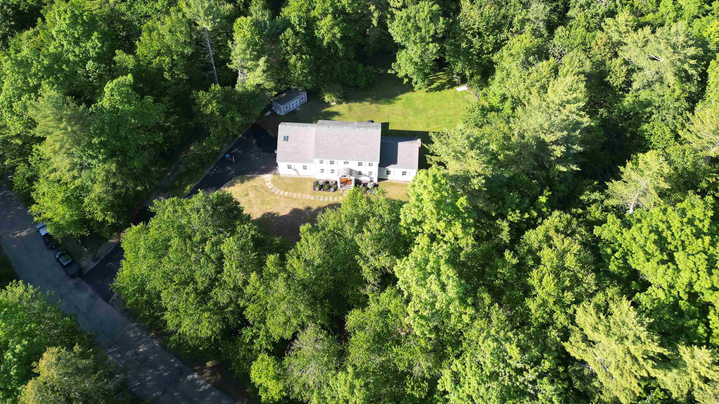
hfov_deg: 69.9
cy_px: 128
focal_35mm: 27
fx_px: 515
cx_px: 353
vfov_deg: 42.2
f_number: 1.7
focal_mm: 6.72
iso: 110
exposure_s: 1/640
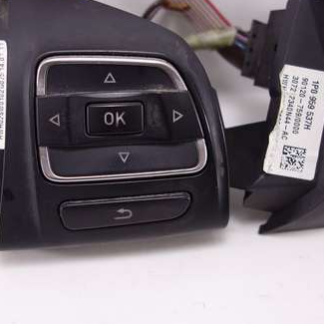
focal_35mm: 60
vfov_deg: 28.5
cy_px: 116
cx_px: 150
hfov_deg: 28.6
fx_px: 635
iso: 125
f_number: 2
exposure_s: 1/100
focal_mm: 10.4
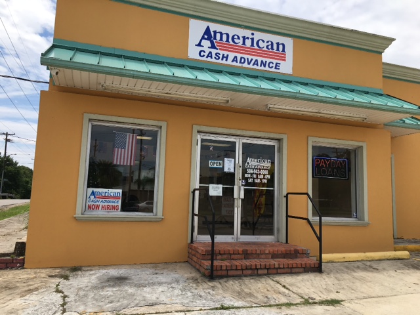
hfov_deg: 61.7
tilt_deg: +6.4
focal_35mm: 29
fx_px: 352
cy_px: 158
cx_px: 210
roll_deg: -2.9
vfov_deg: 48.2
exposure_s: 1/1451
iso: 25
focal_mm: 4.15
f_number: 2.2
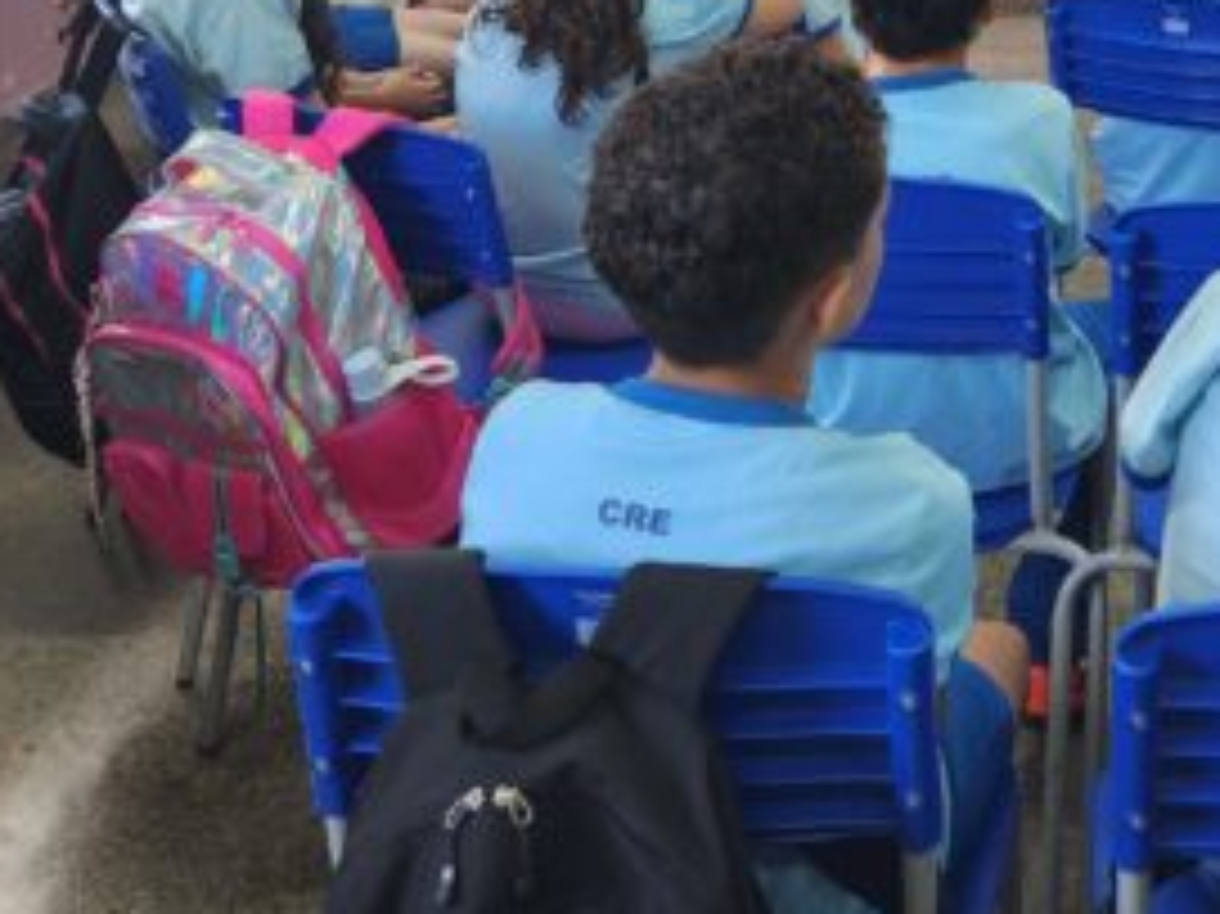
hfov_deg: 30.8
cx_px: 1157
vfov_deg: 23.2
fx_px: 2078
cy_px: -108
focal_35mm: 59
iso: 160
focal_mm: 5.4
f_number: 1.8
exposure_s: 1/120
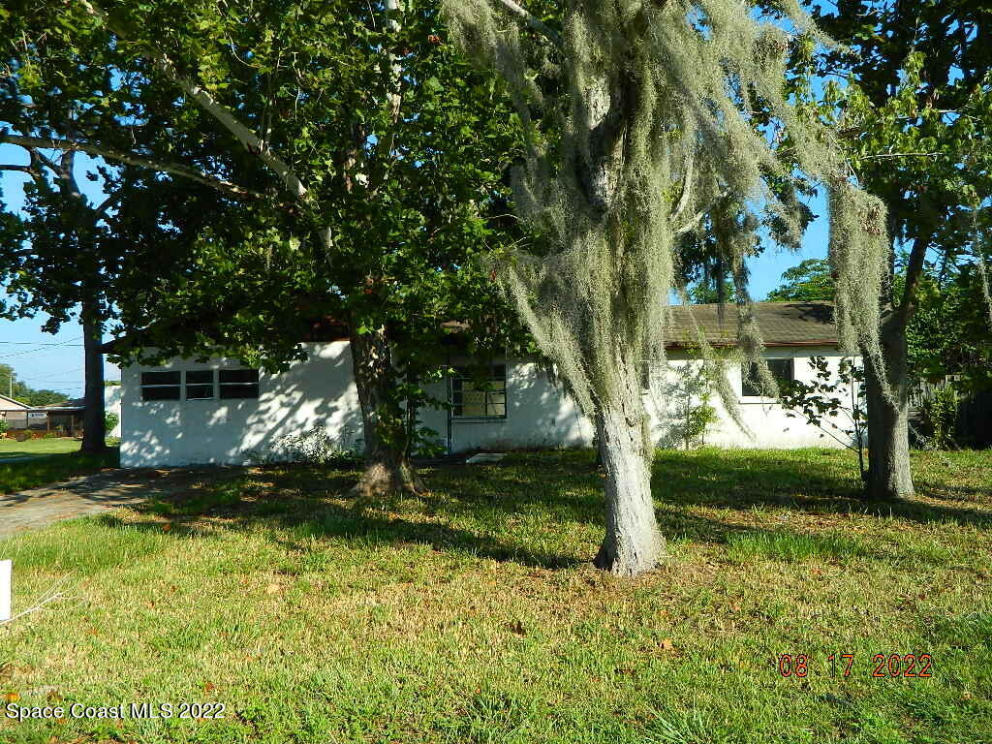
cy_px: 372
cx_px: 496
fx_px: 802
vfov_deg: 49.7
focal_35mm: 28
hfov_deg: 63.4
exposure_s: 1/640
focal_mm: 5.1
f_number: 3.2
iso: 80
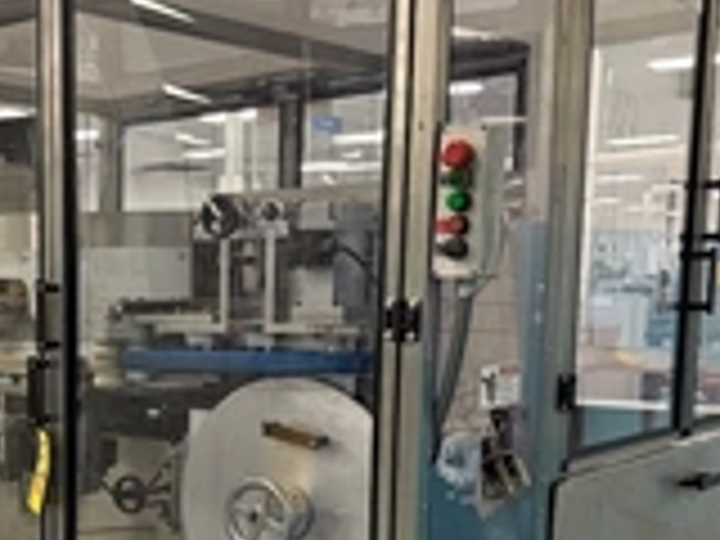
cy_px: 459
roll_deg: +0.3
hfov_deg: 30.6
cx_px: 58
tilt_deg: -6.3
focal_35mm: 60
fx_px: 1248
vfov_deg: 23.9
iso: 250
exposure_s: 1/60
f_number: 1.78
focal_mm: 6.76
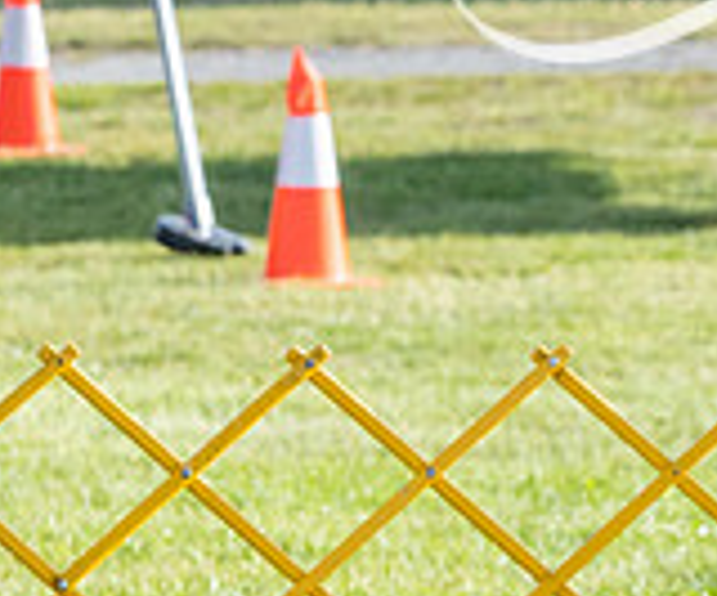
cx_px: 995
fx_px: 14200
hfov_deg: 2.9
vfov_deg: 2.4
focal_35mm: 659
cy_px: 209
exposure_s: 1/1250
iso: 800
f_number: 6.3
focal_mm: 127
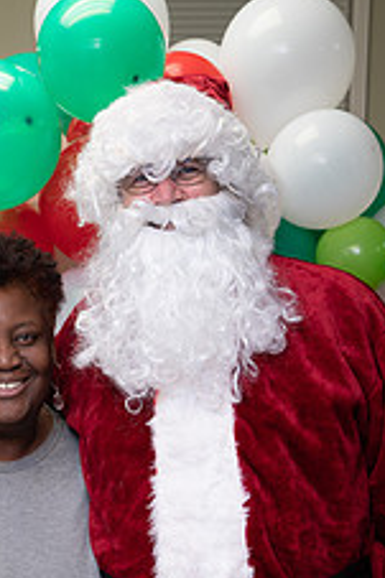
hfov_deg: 12.5
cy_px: 525
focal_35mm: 109
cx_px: 130
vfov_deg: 18.4
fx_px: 1751
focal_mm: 55
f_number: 5
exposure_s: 1/80
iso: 640
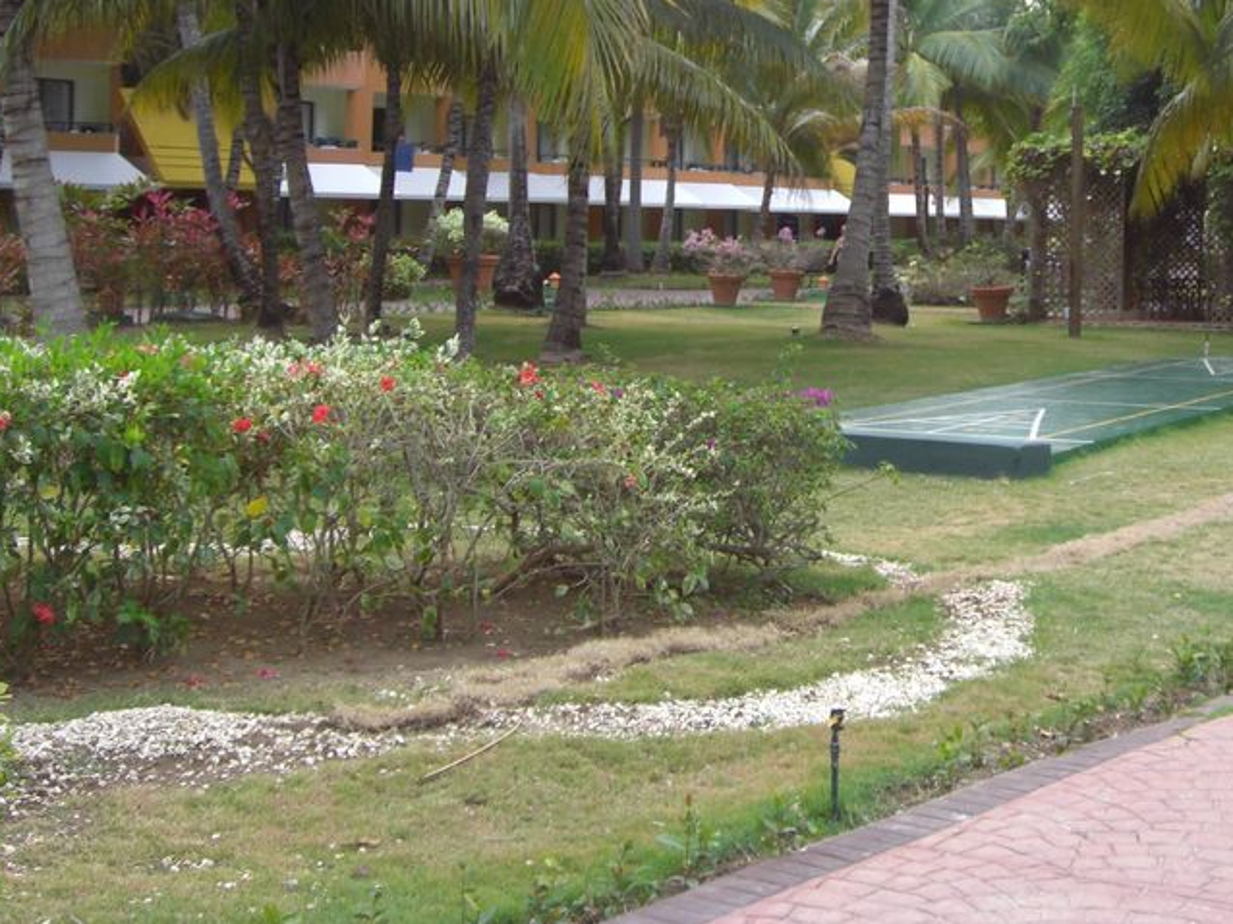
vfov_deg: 23.7
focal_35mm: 61
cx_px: 932
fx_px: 2172
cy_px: 186
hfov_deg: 31.1
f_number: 2.7
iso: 64
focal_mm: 6.2
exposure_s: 1/125
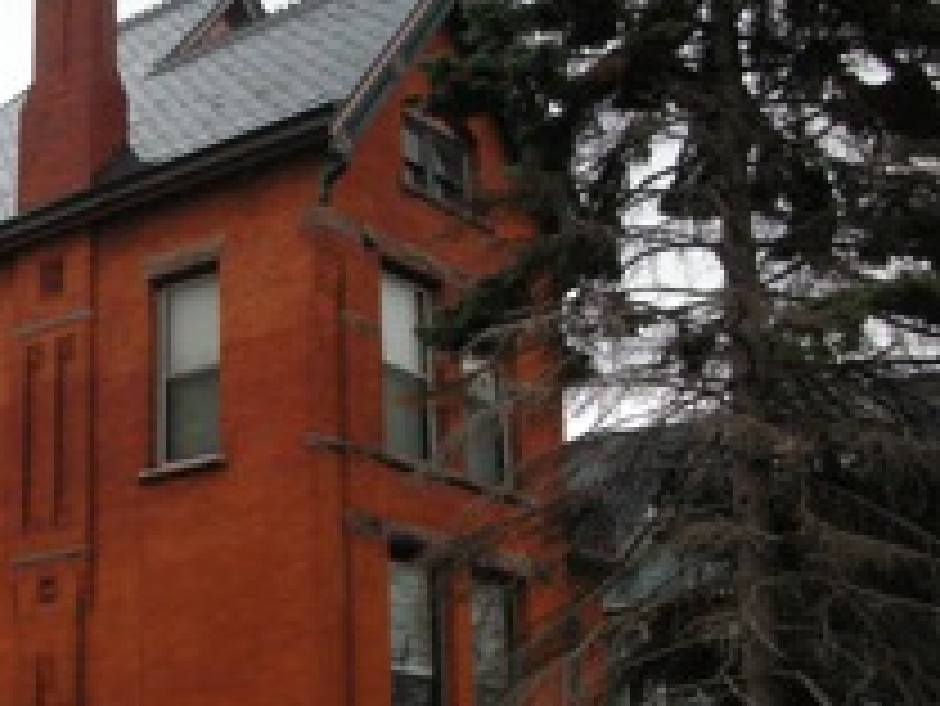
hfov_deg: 27.7
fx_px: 1820
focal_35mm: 67
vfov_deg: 21.9
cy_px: 445
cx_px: 67
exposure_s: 1/286
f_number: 2.8
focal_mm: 5.8
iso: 200
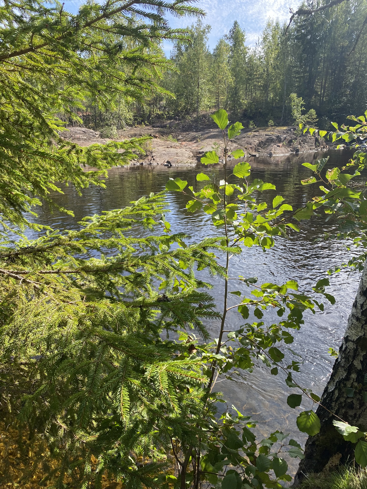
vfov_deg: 67.3
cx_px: 184
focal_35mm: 26
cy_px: 244
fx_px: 368
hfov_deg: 53.1
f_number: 1.8
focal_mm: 4.25
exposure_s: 1/719
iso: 32
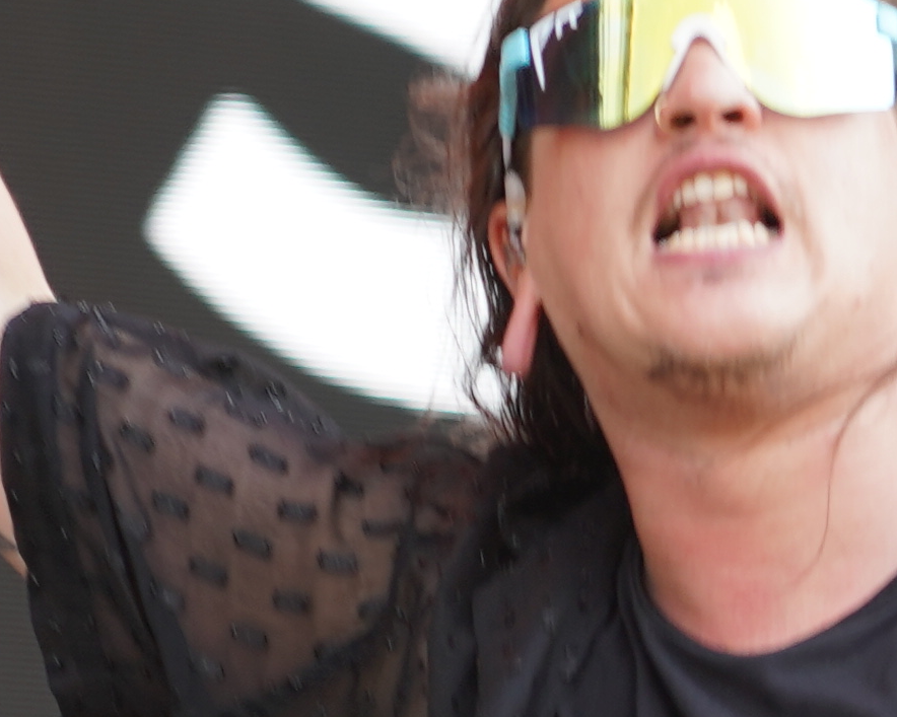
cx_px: 963
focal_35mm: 669
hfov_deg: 2.9
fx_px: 17758
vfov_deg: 2.3
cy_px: 467
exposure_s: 1/125
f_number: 4
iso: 100
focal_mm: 105
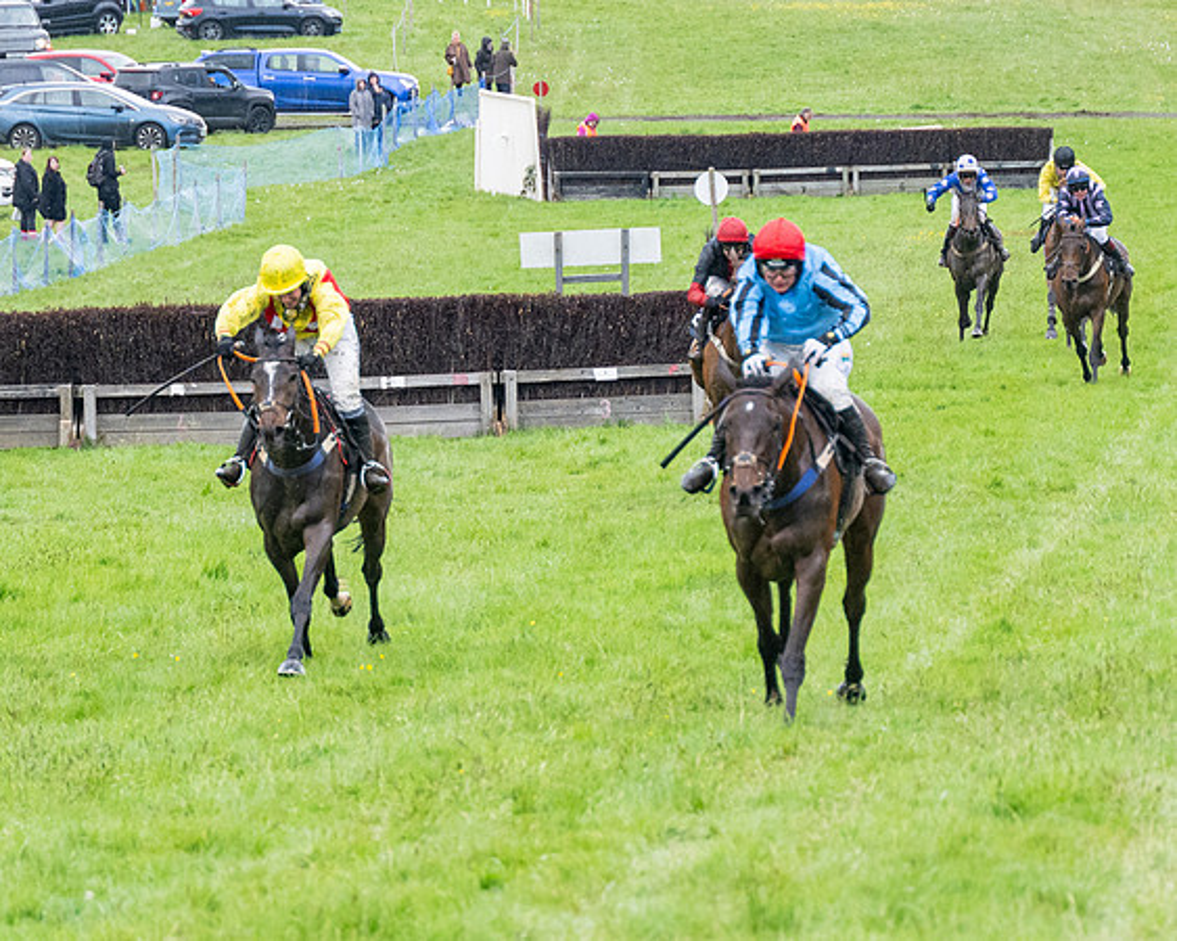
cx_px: 617
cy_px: 399
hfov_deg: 6.8
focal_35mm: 284
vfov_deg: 5.5
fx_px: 9879
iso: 1000
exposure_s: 1/1000
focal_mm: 110
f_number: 4
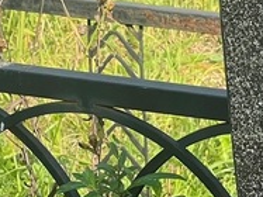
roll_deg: +2.2
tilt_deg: -27.3
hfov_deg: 5.9
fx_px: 2506
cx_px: 529
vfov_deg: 4.4
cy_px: 417
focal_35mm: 330
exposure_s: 1/311
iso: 25
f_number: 2.8
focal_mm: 9
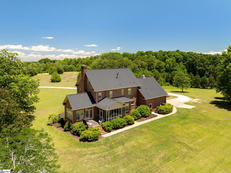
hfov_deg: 71.6
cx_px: 116
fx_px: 160
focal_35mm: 24
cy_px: 86
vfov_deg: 56.8
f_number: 5
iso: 100
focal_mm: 12.29
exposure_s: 1/40
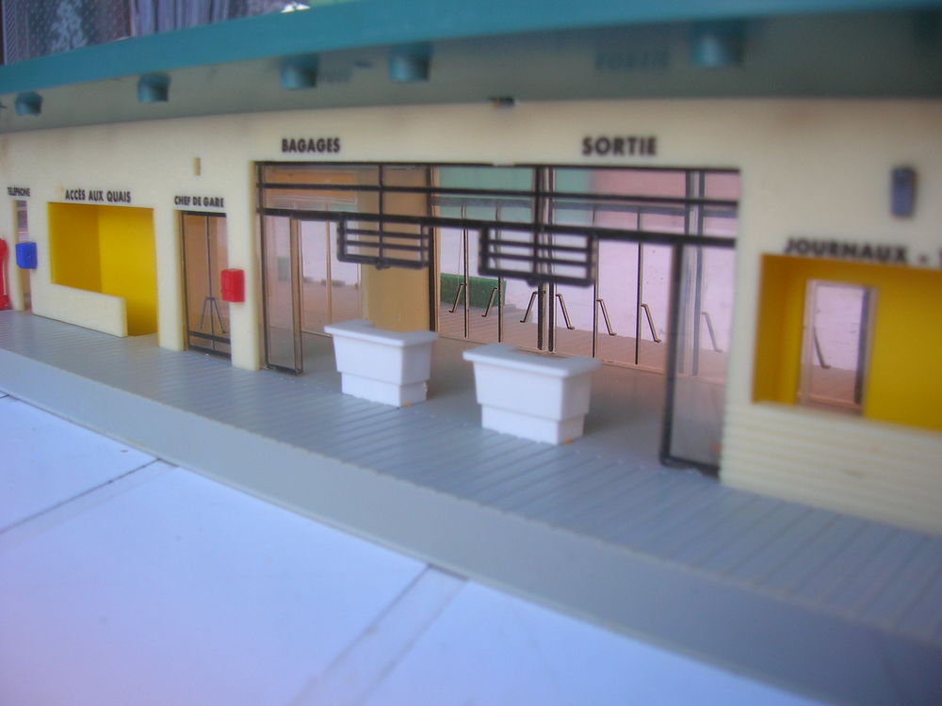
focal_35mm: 34
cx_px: 471
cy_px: 353
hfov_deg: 54.0
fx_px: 925
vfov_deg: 41.8
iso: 50
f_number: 2.9
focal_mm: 5.7
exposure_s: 1/52.3
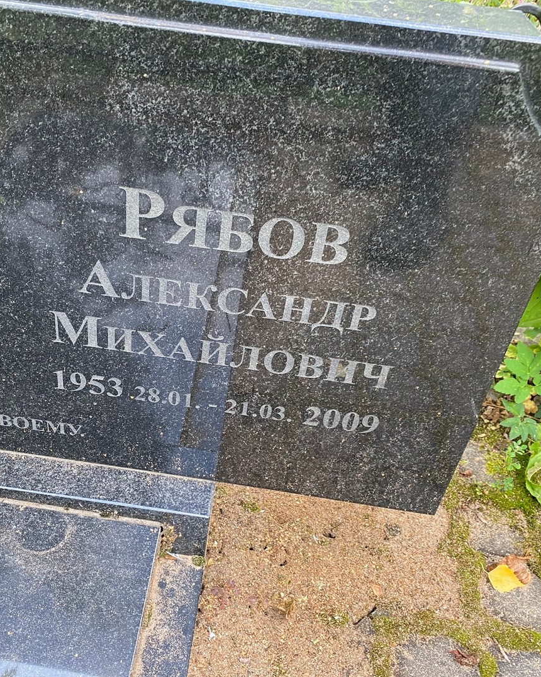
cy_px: 339
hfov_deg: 43.1
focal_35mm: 34
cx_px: 208
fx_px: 680
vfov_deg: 52.8
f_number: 1.8
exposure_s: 1/92
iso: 125
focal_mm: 4.25
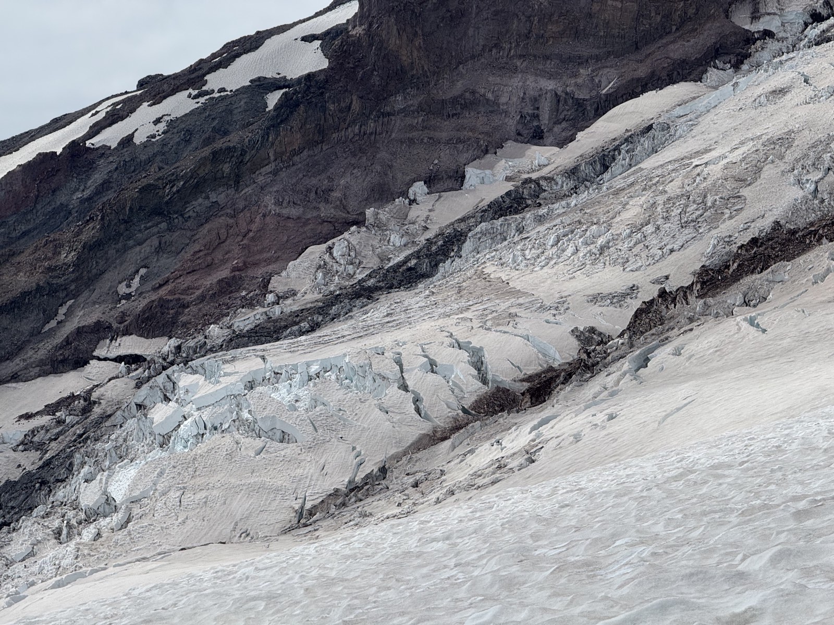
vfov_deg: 12.3
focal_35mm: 120
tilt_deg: +5.4
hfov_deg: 16.4
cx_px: 417
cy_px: 312
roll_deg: -3.5
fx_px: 2891
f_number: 2.8
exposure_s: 1/4651
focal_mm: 15.66
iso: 40
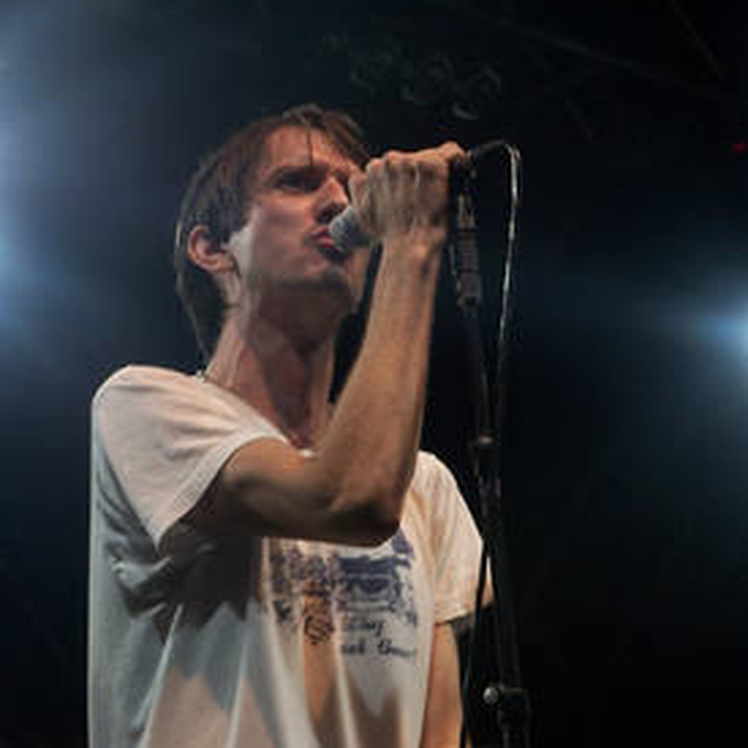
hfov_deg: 10.1
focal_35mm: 173
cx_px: 419
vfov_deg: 10.1
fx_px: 4229
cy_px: 398
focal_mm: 21.2
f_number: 3.6
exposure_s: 1/45
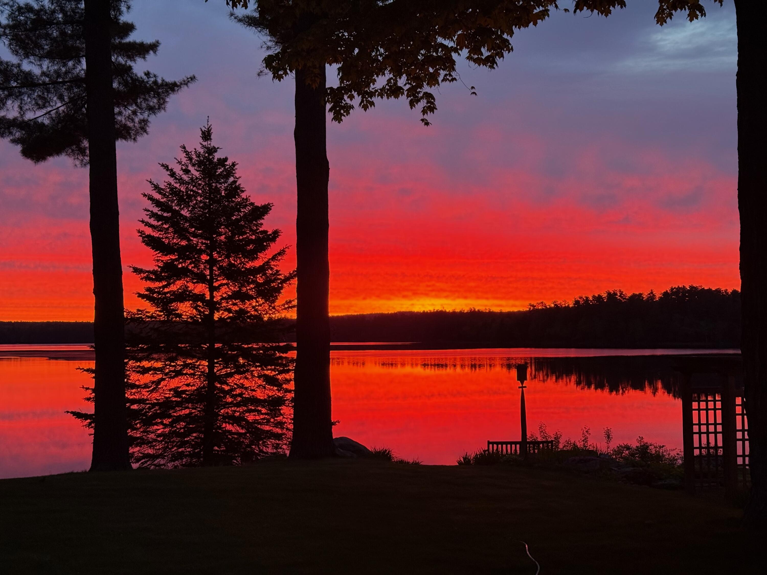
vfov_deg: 30.3
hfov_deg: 39.7
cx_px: 384
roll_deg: +0.3
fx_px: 1064
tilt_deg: +3.1
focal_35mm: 48
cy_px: 288
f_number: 1.78
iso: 160
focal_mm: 6.76
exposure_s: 1/60
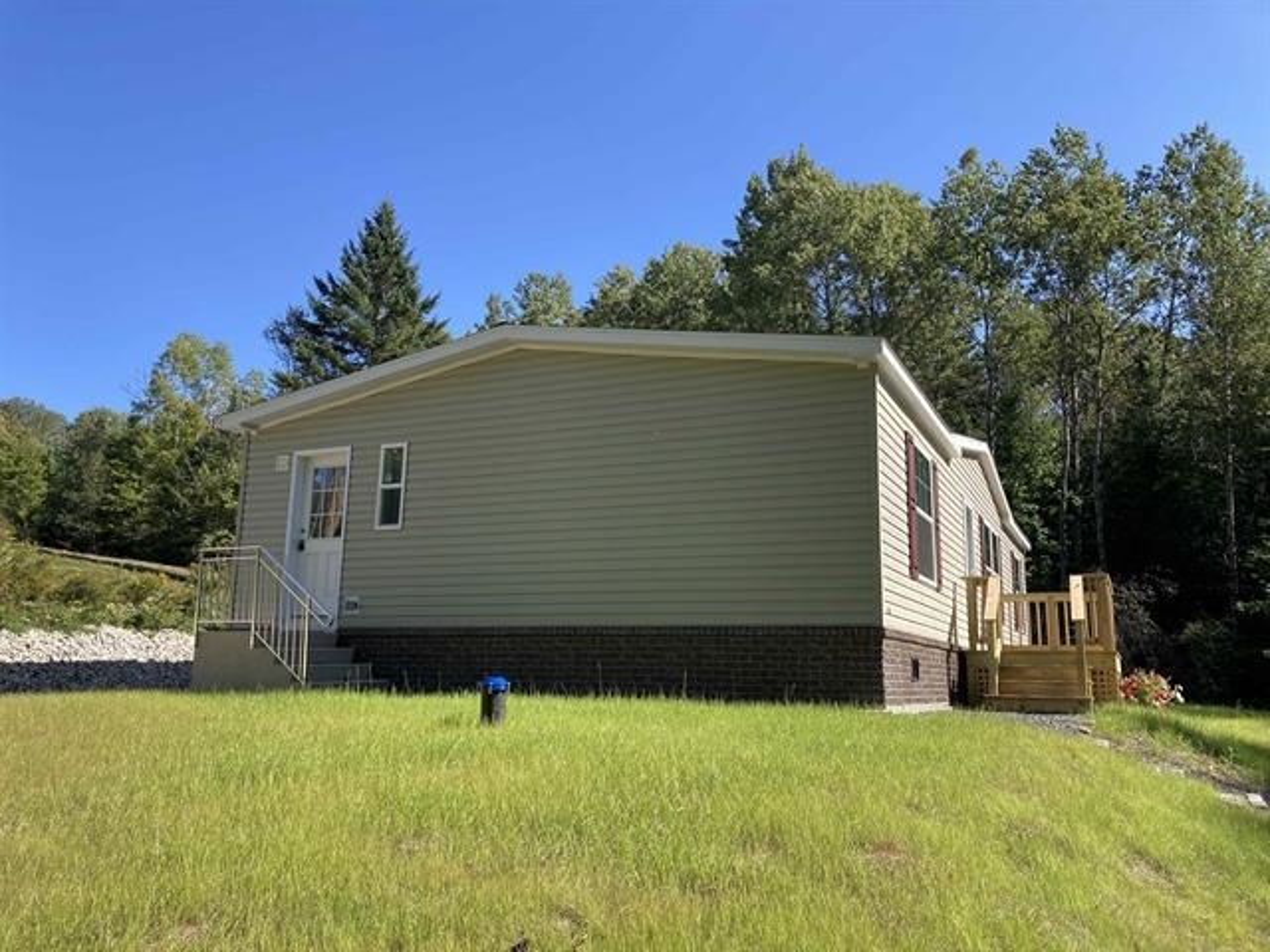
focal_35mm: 28
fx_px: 1027
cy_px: 476
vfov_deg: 49.7
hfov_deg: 63.4
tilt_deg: +10.9
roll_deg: -1.6
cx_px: 635
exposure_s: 1/1021
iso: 20
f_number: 1.8
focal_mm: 3.99
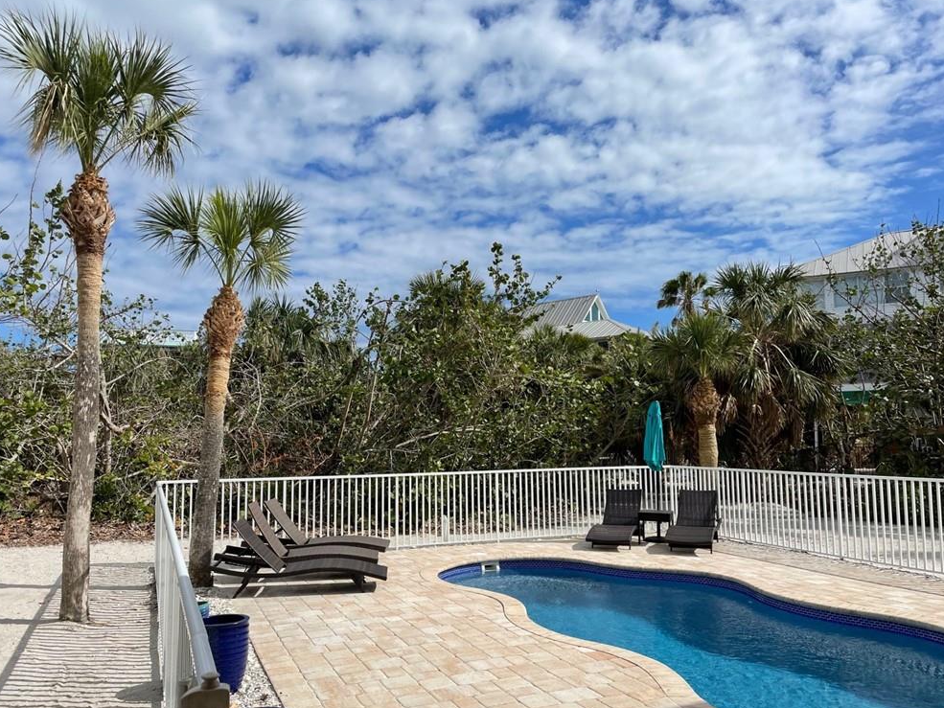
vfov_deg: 51.4
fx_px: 736
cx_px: 462
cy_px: 361
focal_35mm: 27
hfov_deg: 65.3
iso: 32
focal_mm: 4.2
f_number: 1.6
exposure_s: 1/6135
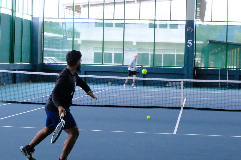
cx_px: 120
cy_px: 80
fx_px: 455
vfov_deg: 20.0
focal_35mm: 68
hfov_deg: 29.7
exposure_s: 1/1000
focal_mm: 45
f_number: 7.1
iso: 12800
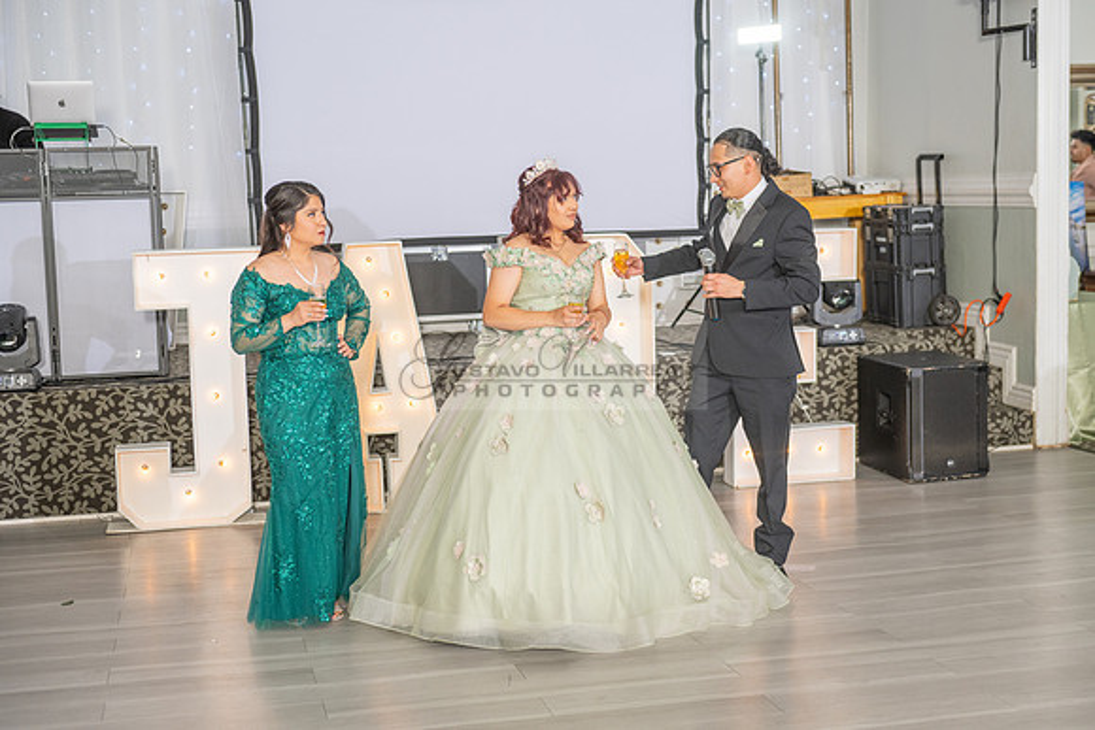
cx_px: 548
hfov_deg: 39.6
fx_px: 1521
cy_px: 365
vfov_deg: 27.0
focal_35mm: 50
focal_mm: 50
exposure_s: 1/160
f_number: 3.5
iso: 500
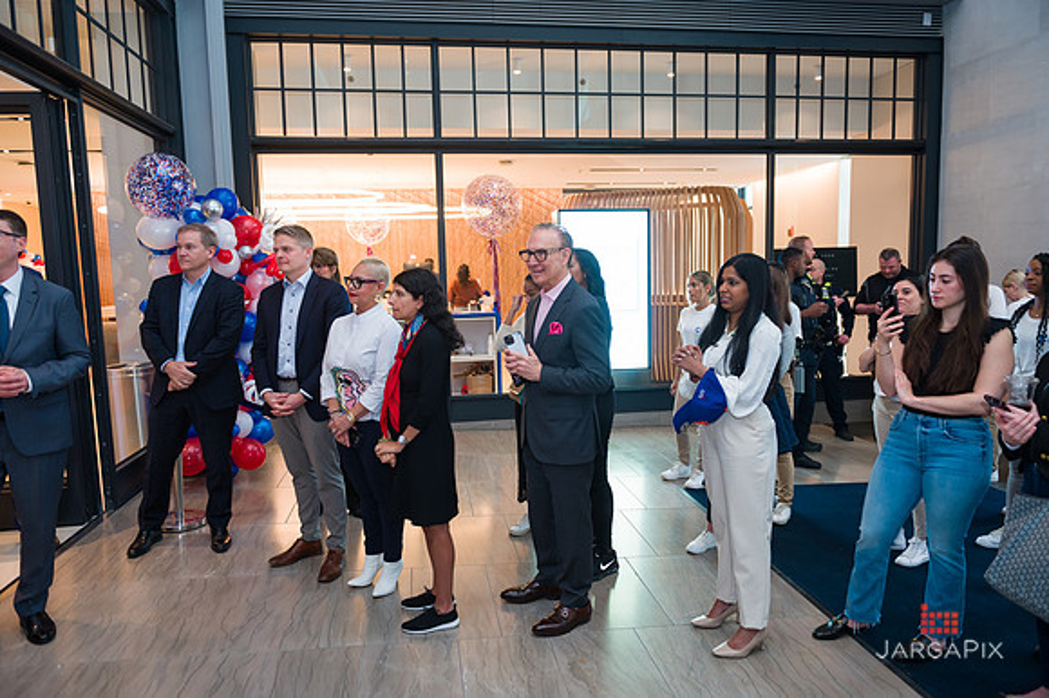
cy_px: 349
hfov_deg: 73.8
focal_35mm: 24
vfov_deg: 53.1
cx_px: 524
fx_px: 699
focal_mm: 24
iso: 800
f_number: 4
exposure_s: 1/200
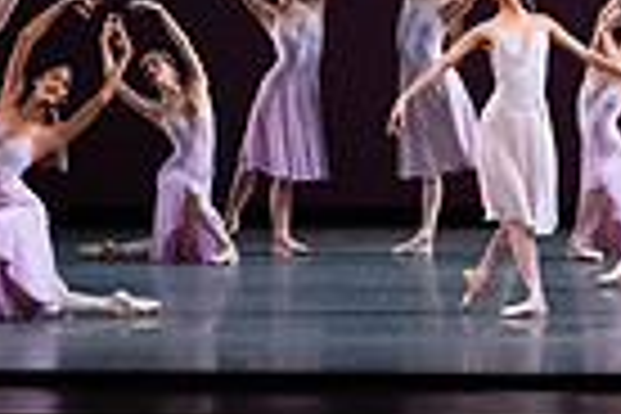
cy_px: -232
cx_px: 976
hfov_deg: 6.9
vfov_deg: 4.6
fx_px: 5071
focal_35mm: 294
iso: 12800
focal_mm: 70
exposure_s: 1/400
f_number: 9
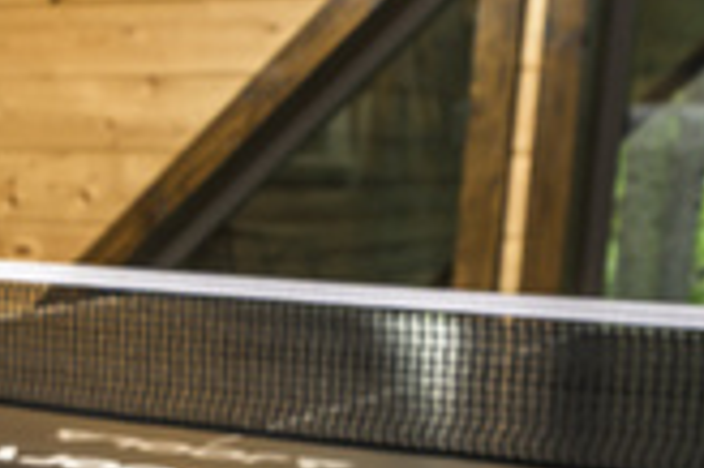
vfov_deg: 14.9
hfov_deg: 21.4
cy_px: 597
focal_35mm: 88
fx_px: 1719
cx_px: -159
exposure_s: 1/125
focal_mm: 24
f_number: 8
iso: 400
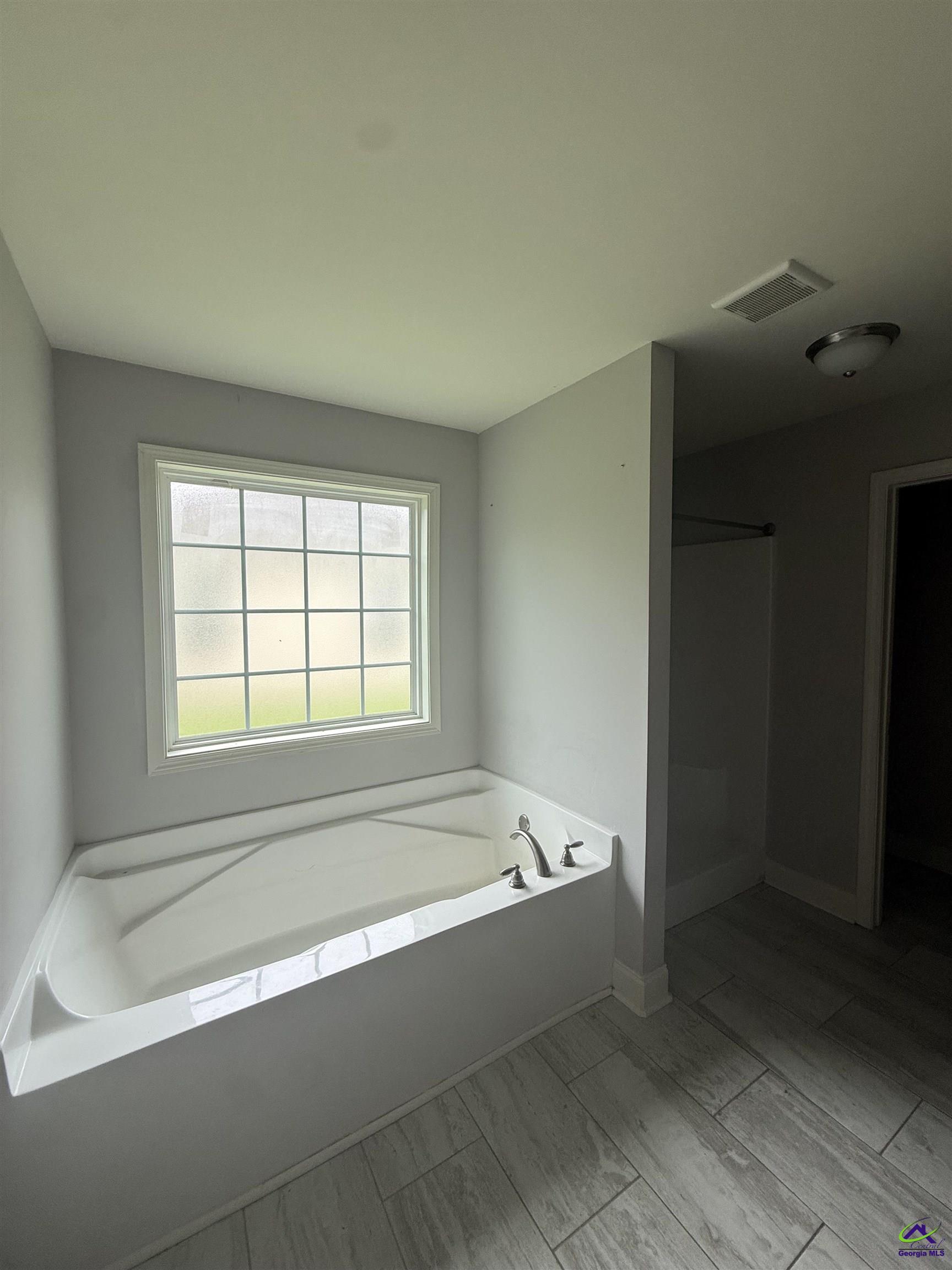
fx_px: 513
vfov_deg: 102.1
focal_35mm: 14
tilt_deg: -2.4
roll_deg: -0.6
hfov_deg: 85.7
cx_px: 476
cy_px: 635
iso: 80
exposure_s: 1/99
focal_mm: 2.22
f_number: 2.2
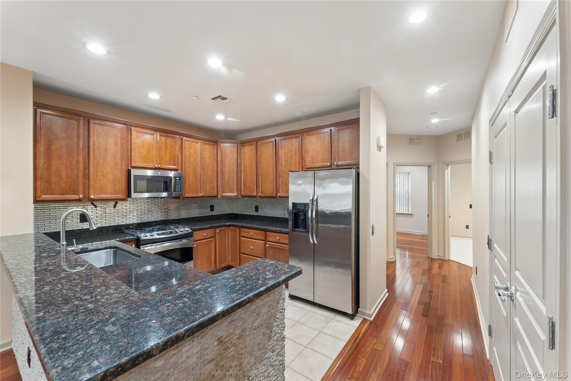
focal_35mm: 14
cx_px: 286
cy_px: 190
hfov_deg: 104.3
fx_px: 222
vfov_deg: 81.2
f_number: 11
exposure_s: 2
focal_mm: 14
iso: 100
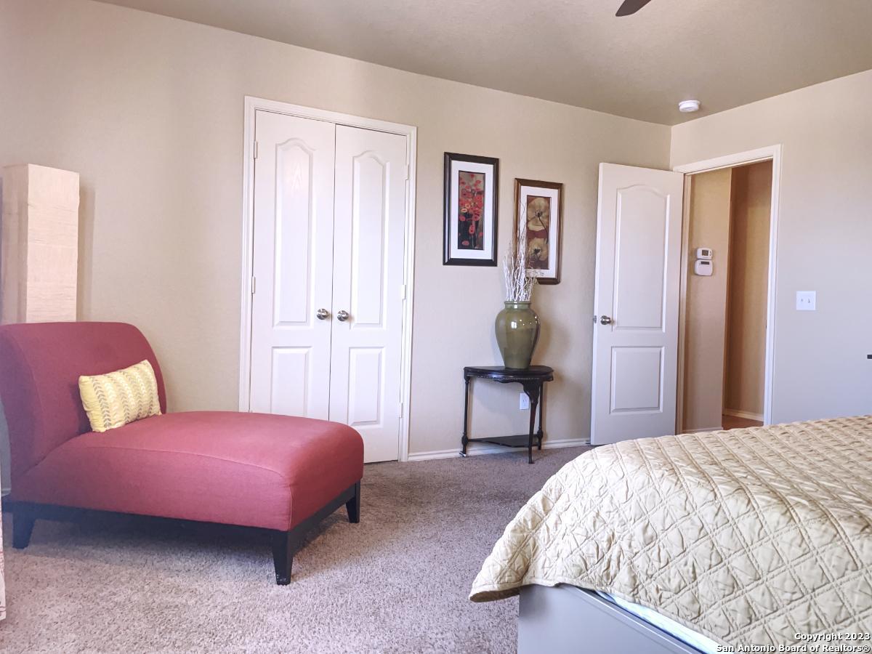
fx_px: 655
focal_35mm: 26
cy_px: 327
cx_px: 436
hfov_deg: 67.3
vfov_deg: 53.1
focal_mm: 4.2
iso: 160
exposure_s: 1/60
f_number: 1.6
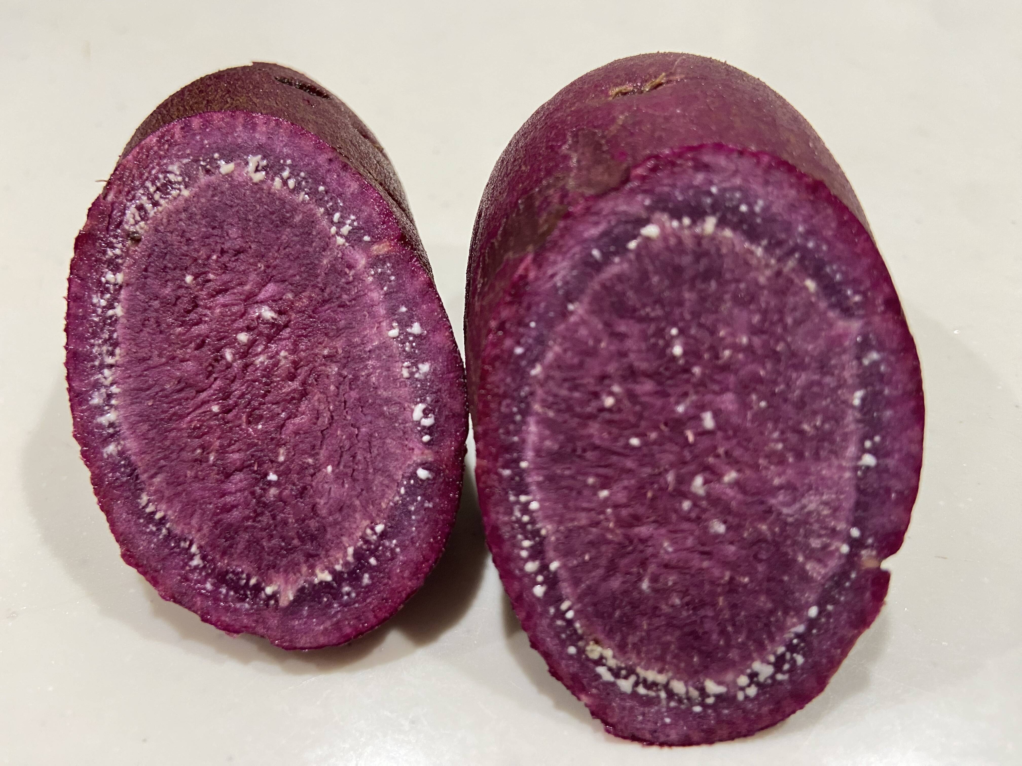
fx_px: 738
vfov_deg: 54.9
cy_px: 383
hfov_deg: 69.4
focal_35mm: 25
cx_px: 511
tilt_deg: -48.0
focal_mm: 4.25
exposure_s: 1/60
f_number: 1.8
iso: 125
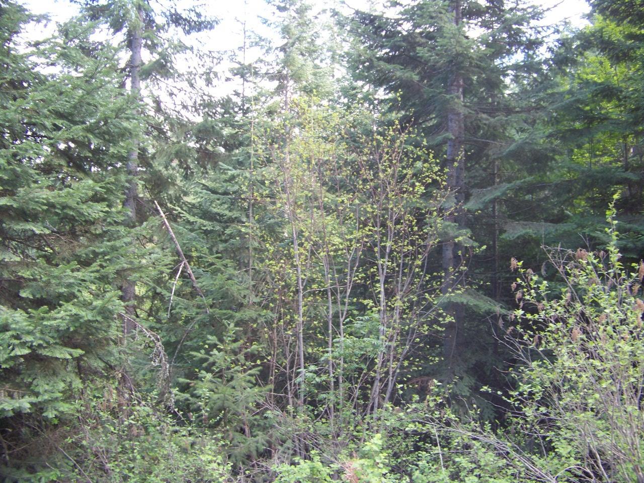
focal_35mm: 36
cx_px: 322
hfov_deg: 51.4
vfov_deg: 39.7
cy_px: 242
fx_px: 670
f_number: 2.8
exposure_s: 1/40
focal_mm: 5.85
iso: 64
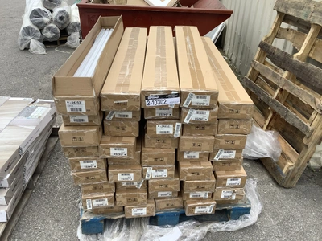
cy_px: 120
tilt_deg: -29.2
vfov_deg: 45.4
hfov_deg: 58.4
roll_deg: -2.8
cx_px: 161
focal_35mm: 31
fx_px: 288
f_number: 2.4
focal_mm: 3.3
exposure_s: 1/858
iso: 25
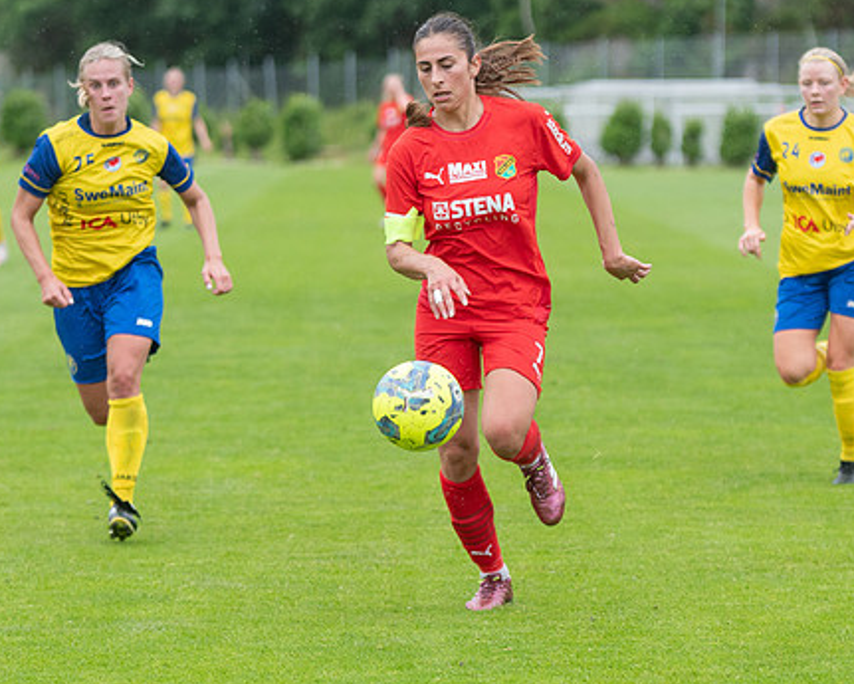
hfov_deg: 9.7
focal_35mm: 199
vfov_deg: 7.8
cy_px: 306
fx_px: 5031
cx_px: 452
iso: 560
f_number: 3.2
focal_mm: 105
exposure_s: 1/1600
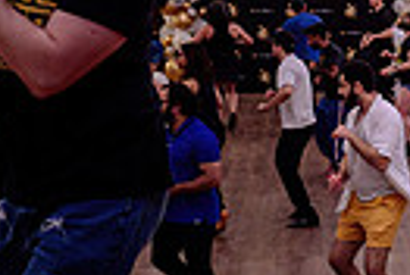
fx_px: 1404
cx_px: 793
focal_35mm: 123
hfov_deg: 14.2
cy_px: 117
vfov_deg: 11.2
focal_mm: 24
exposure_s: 1/160
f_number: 4
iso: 1600
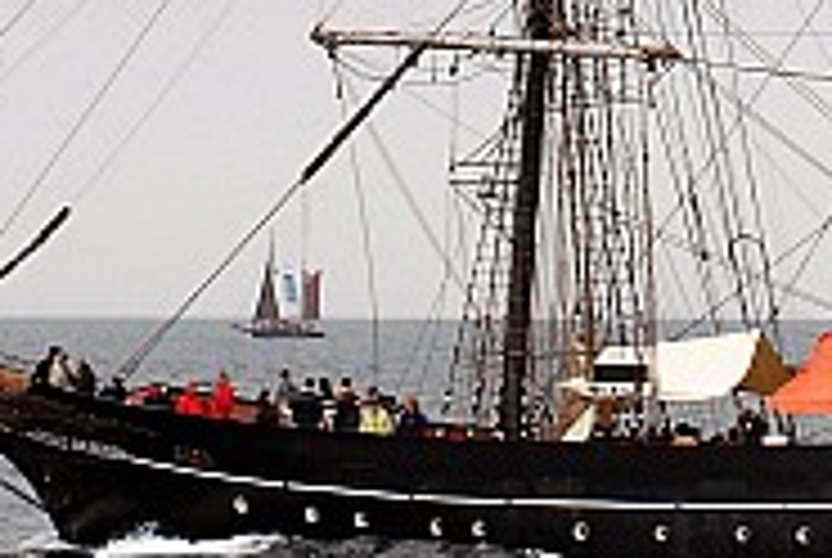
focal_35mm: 674
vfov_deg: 2.0
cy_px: -227
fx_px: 15602
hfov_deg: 3.1
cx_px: 836
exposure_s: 1/200
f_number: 14
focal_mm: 130
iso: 400
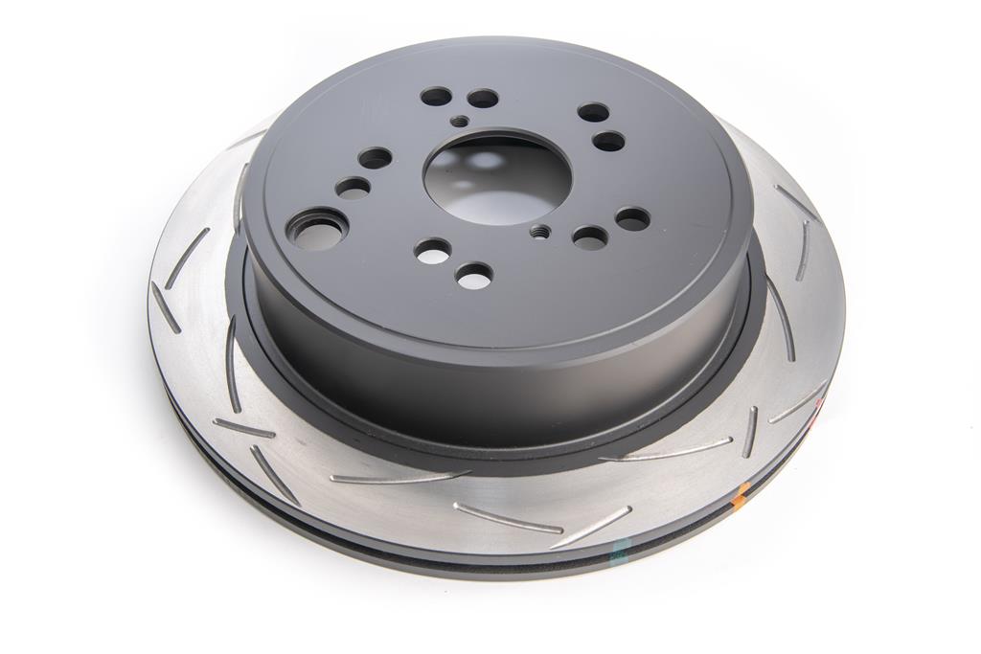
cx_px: 490
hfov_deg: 39.6
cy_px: 327
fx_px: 1363
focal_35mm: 50
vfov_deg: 27.0
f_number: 16
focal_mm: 50
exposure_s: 1/160
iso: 100
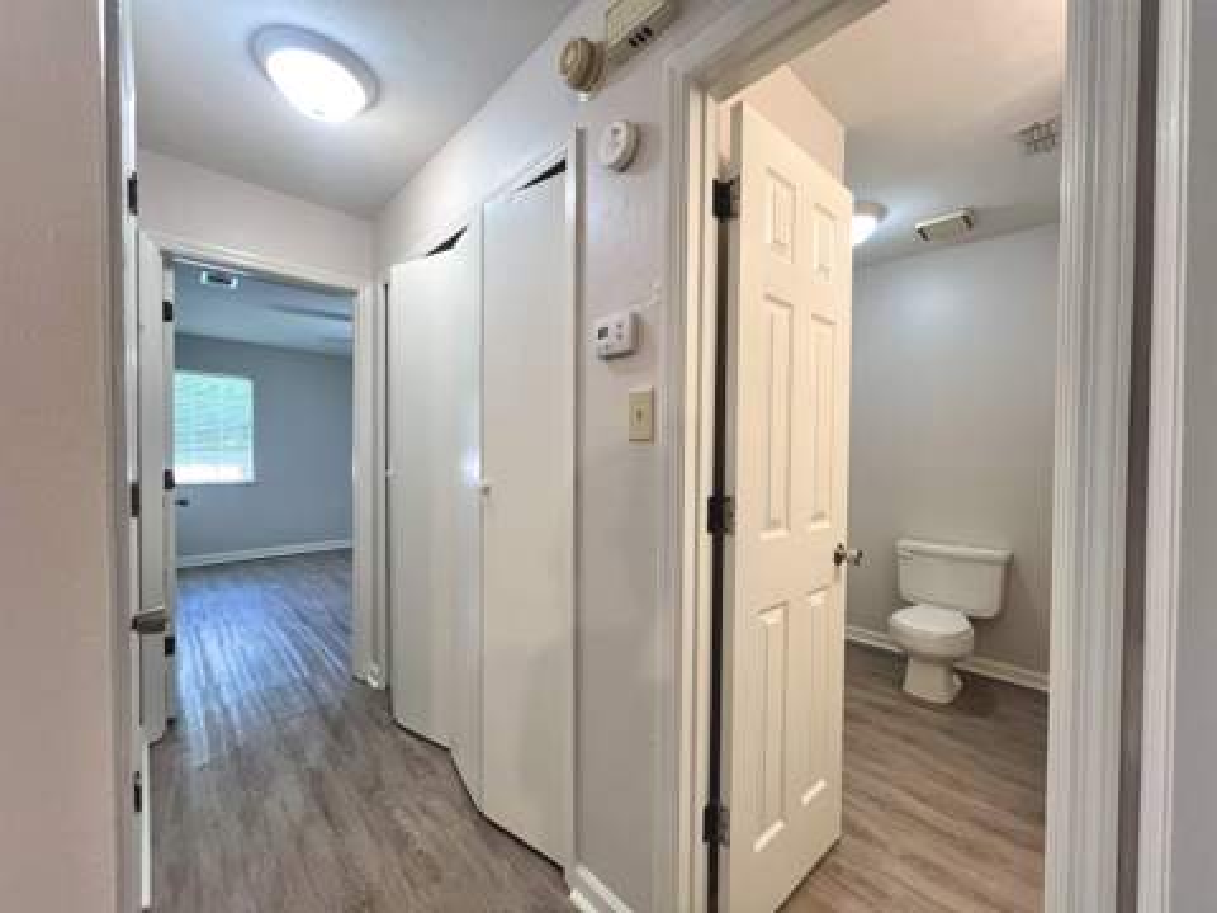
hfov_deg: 106.2
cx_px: 608
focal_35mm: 13
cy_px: 456
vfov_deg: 89.9
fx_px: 457
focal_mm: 1.57
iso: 160
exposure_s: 1/120
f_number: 1.8
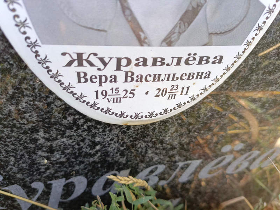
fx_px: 202
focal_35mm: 25
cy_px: 105
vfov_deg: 54.9
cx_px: 140
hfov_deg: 69.4
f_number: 1.69
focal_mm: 4.76
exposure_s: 1/100
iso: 232
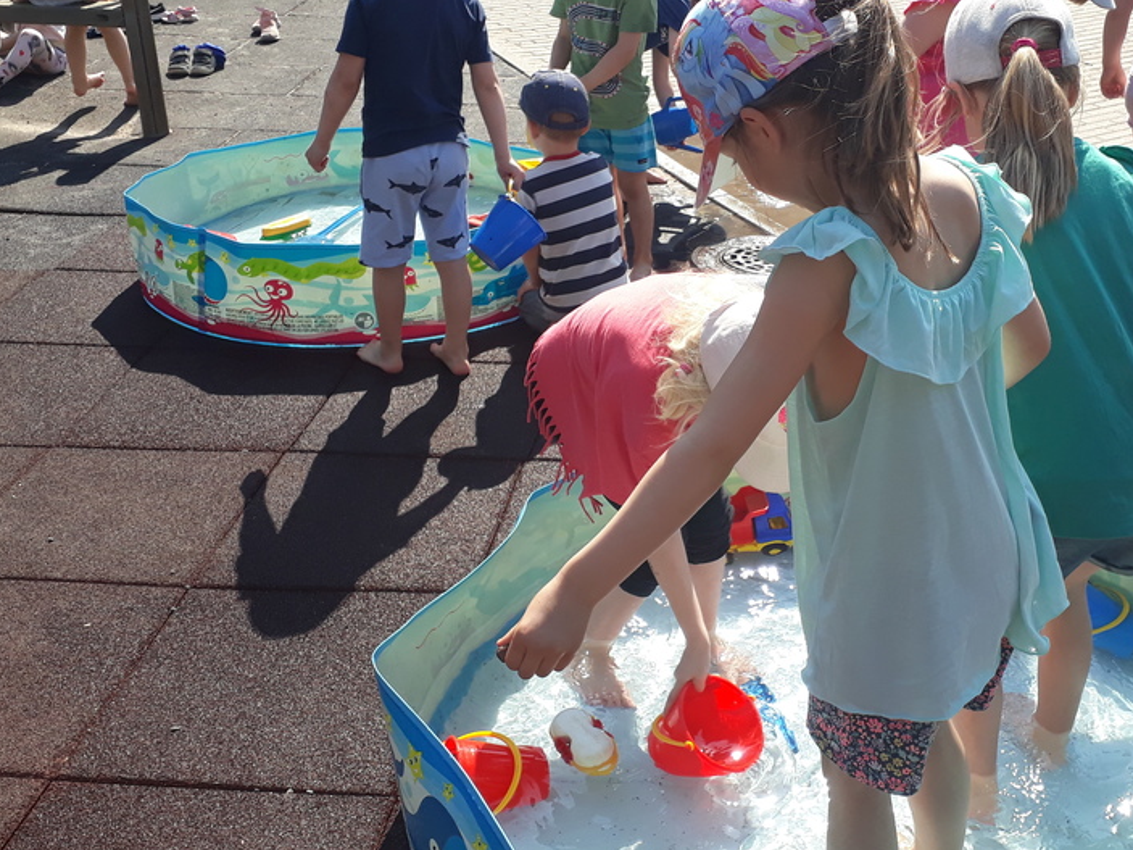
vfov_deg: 35.1
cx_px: 716
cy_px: 382
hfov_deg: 45.3
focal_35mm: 41
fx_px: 1342
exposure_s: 1/768
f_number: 1.9
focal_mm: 3.6
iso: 40
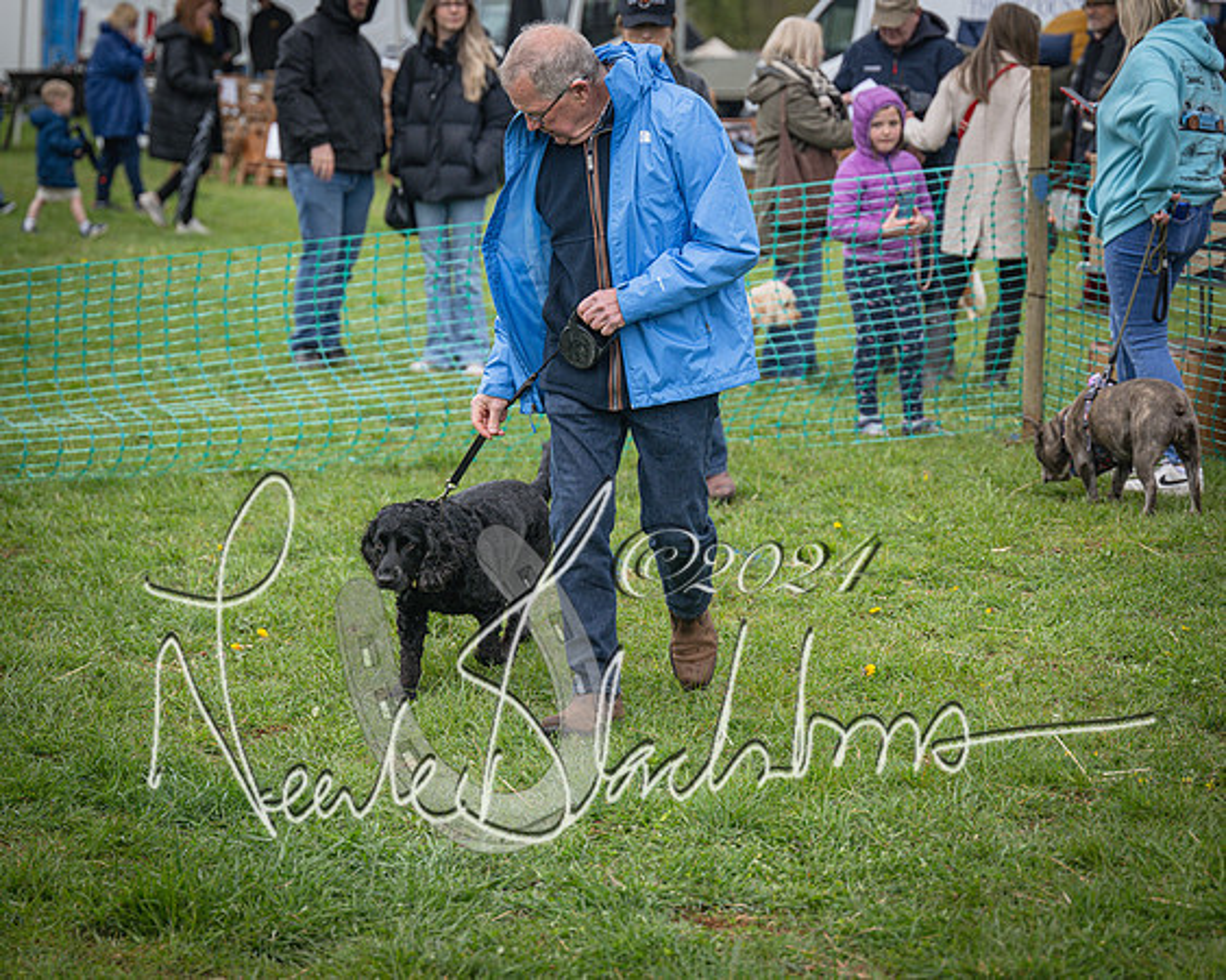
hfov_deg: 17.4
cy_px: 490
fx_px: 4003
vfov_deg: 14.0
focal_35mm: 110
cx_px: 613
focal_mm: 98
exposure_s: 1/1250
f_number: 4
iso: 400
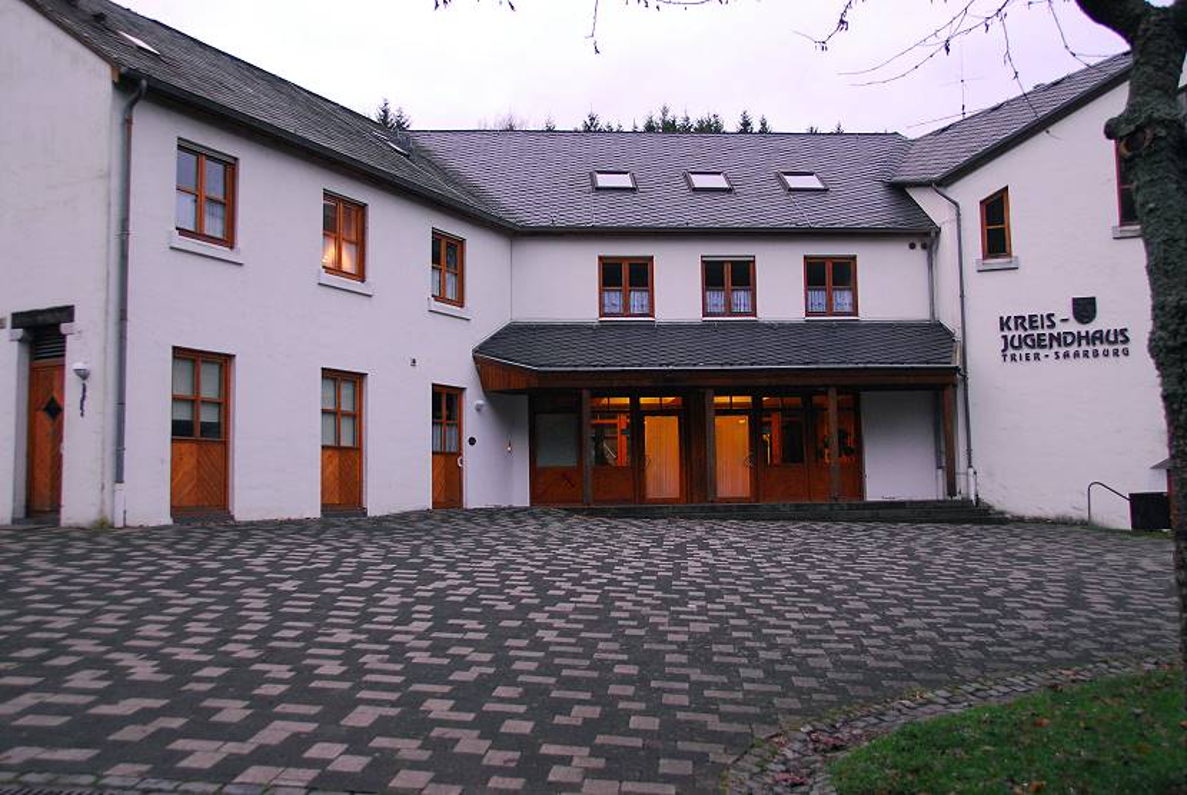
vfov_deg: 40.1
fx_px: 1090
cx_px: 594
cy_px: 398
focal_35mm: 33
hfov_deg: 57.2
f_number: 3.8
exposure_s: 1/15
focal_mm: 22
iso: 640
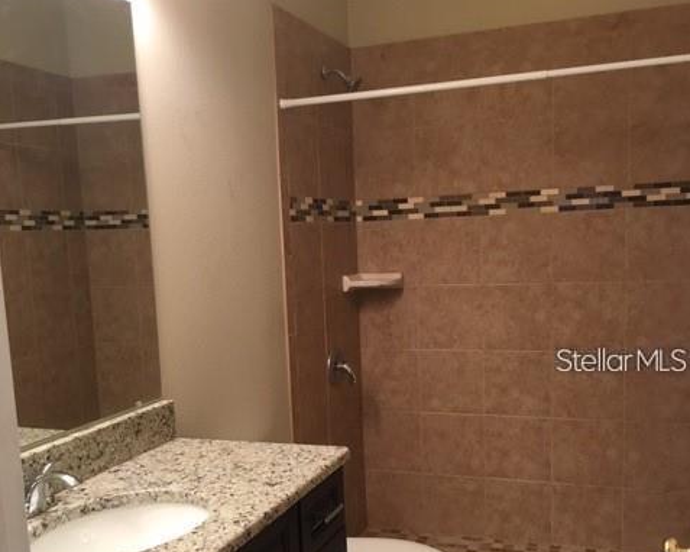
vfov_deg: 38.8
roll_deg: +2.0
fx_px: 776
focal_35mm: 38
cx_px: 346
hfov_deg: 48.0
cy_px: 359
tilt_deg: -9.0
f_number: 2.2
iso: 100
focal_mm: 4.15
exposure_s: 1/30
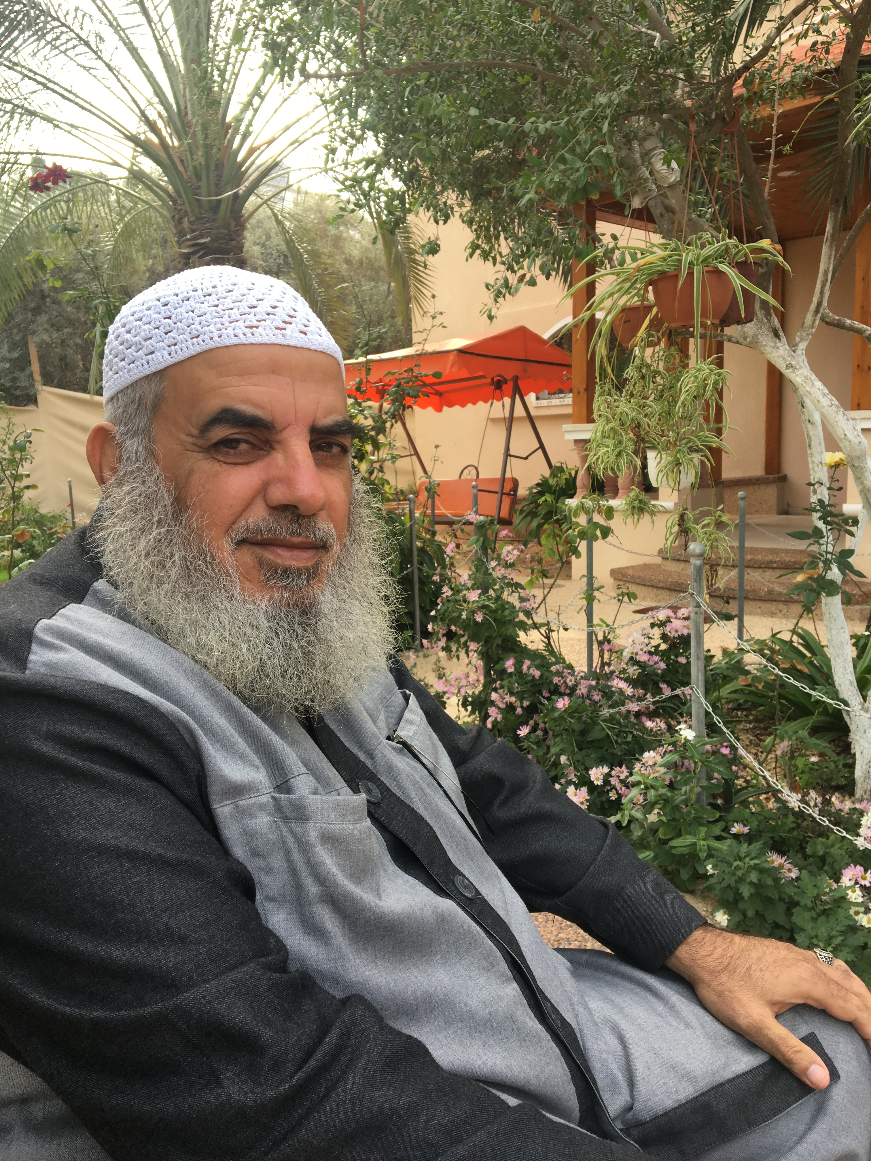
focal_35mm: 29
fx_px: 973
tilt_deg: -7.3
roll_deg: +0.4
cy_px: 580
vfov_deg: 61.7
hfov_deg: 48.2
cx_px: 436
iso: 25
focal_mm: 4.15
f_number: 2.2
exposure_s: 1/206
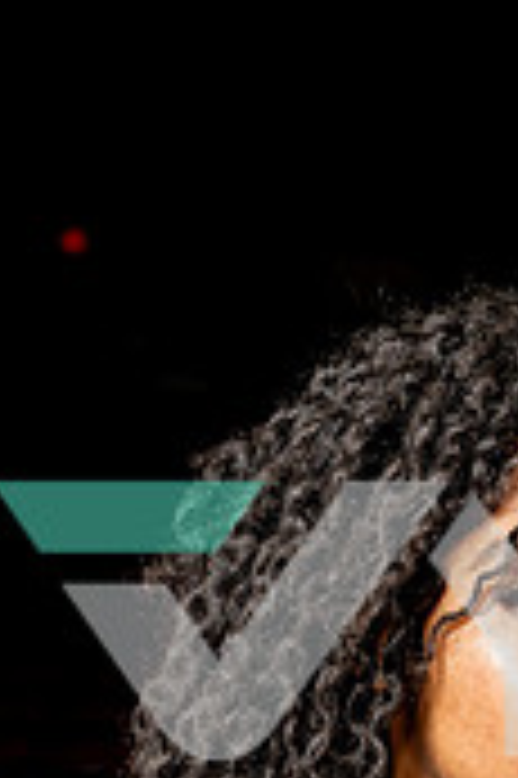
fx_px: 3265
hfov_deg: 8.9
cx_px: 667
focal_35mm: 151
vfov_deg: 13.2
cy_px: 940
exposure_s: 1/250
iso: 640
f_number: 5.6
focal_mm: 58
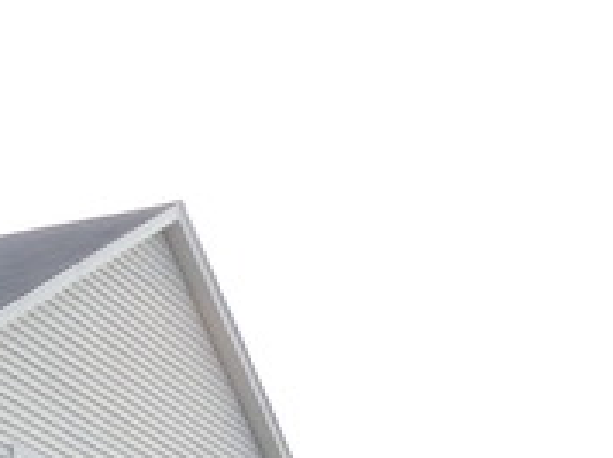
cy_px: 771
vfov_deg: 11.1
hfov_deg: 14.0
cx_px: -472
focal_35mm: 126
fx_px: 2228
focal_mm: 6.3
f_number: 7.4
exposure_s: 1/400
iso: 125
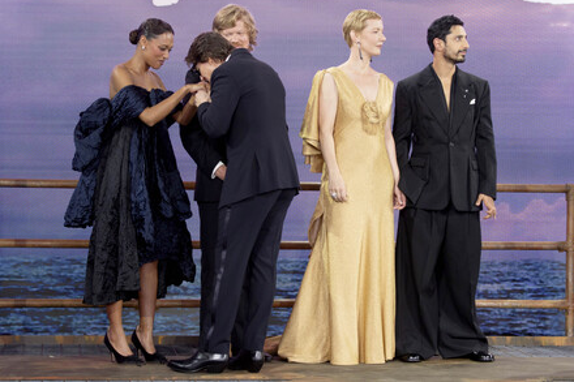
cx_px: 260
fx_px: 1721
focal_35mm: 108
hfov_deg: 18.9
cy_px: 182
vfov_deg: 12.7
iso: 1600
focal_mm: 95
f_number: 8
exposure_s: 1/250
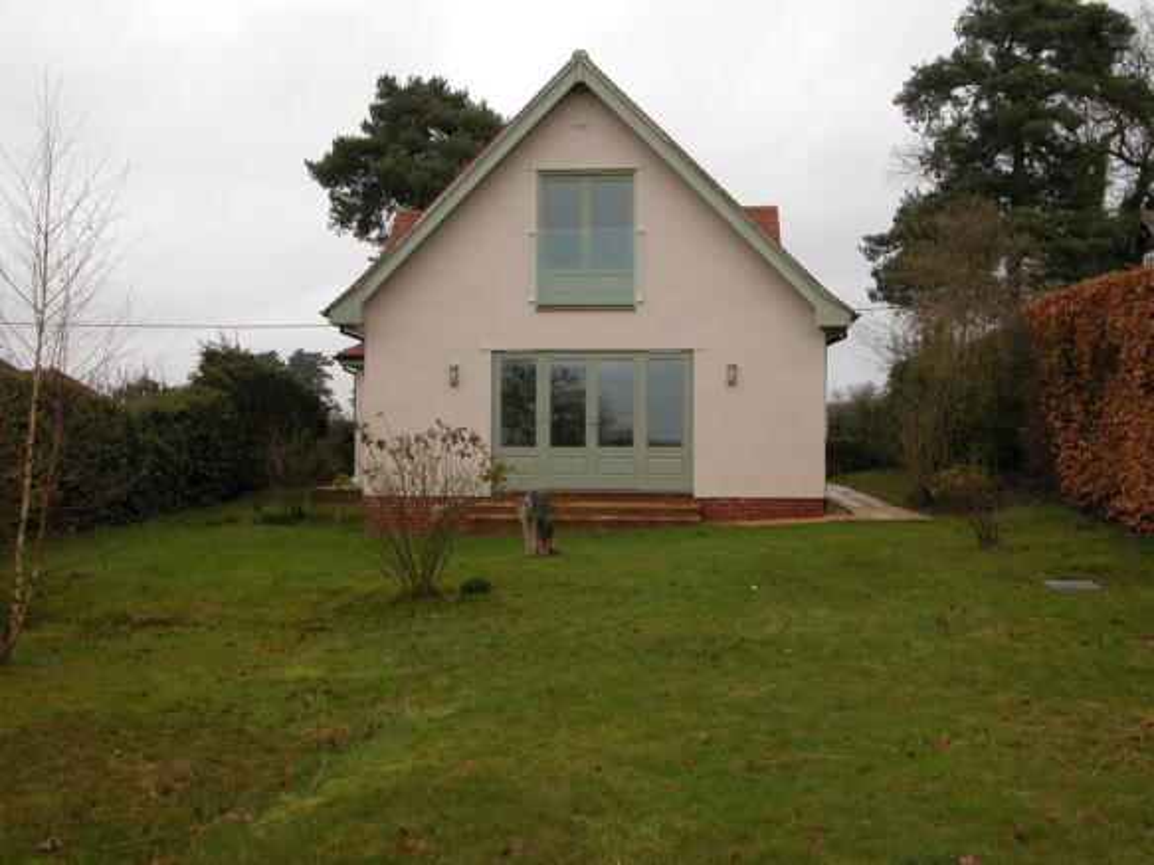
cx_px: 577
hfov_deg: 52.6
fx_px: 1167
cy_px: 432
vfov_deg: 40.7
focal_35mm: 35
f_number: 4.5
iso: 100
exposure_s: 1/200
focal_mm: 8.9
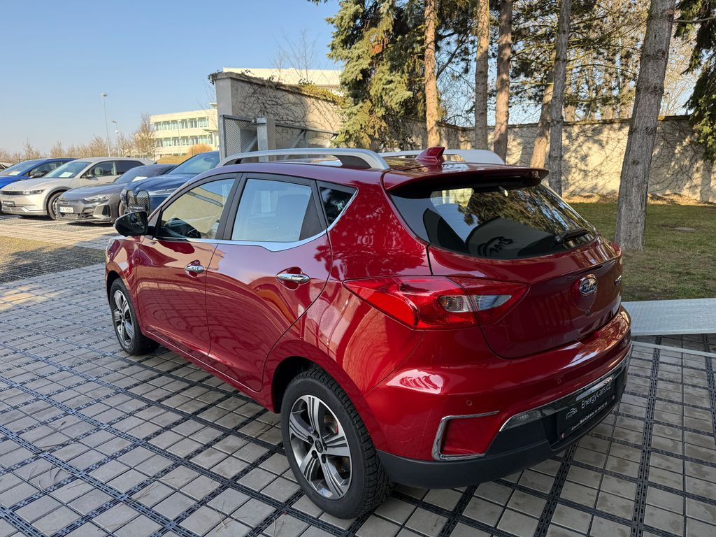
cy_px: 268
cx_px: 358
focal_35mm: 24
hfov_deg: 71.6
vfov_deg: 56.8
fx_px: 496
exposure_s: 1/728
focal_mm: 6.76
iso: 80
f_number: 1.78
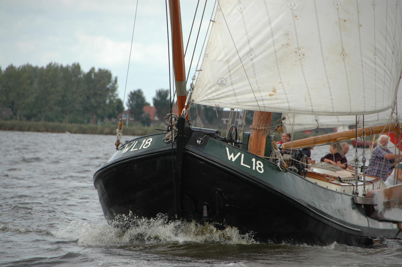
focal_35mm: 300
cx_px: 201
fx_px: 3347
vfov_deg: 4.6
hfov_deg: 6.9
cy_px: 134
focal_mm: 200
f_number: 5.6
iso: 200
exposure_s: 1/400
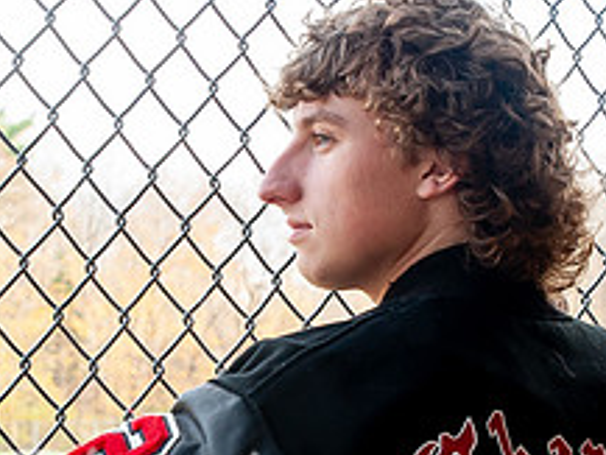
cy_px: 374
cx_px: 193
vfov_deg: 10.8
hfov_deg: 14.4
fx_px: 2400
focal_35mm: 137
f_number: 5.6
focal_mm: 35
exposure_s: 1/160
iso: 400
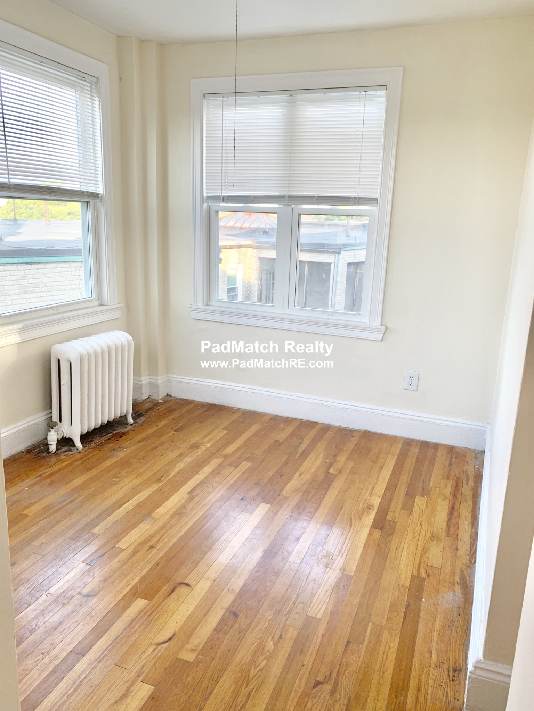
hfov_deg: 53.1
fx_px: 535
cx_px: 267
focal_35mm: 26
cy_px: 356
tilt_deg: -14.5
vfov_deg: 67.3
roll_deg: -2.4
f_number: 1.8
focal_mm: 4.25
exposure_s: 1/121
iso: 64
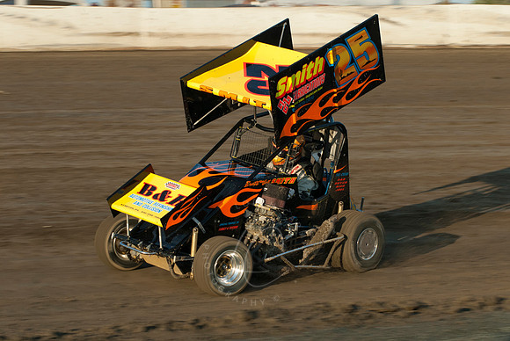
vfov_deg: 11.4
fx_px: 1702
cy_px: 170
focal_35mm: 120
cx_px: 255
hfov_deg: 17.0
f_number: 8
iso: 400
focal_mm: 80
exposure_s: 1/400
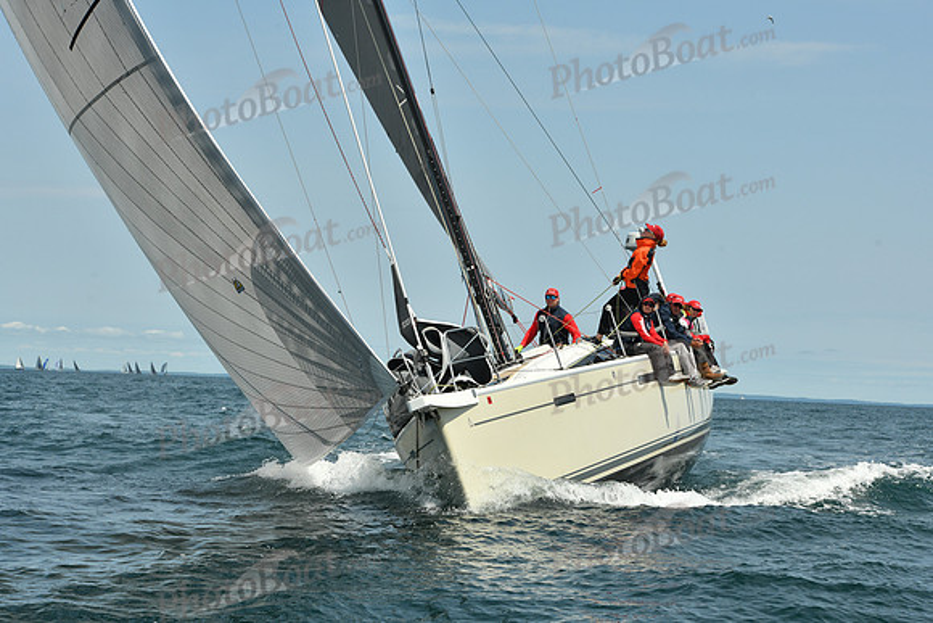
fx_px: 2333
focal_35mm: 90
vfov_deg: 15.2
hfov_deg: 22.6
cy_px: 312
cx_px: 466
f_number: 11
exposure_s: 1/1000
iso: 320
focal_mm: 90
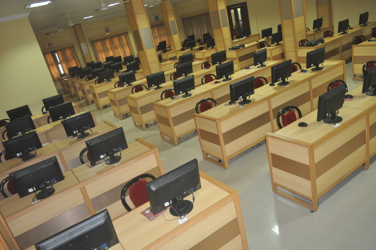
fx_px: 282
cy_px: 125
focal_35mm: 27
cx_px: 188
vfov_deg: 47.8
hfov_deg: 67.4
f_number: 3.5
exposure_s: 1/60
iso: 800
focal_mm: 18
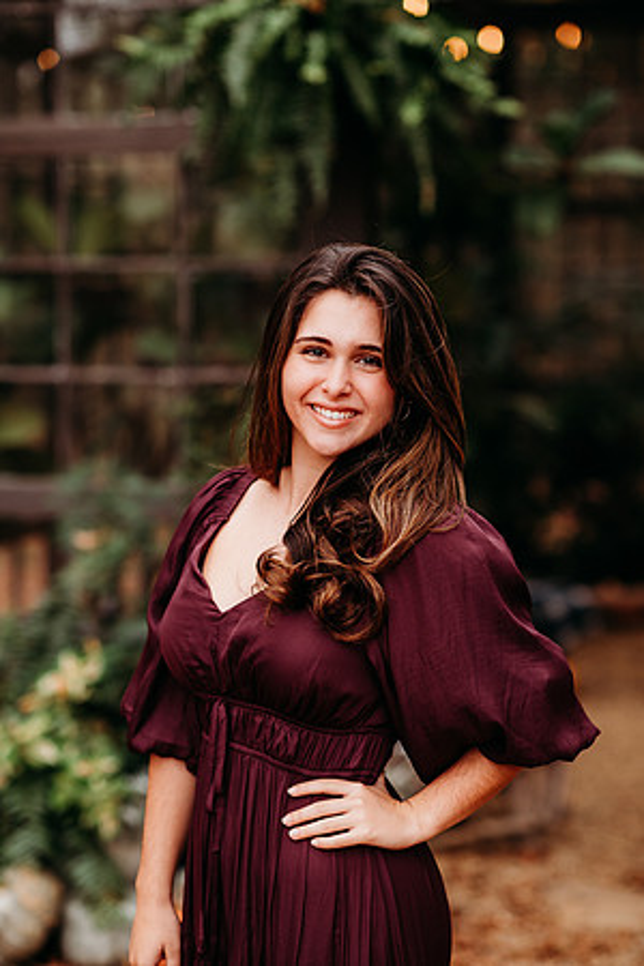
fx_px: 2281
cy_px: 483
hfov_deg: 16.1
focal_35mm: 85
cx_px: 322
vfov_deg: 23.9
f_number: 2.2
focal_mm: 85
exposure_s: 1/500
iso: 250
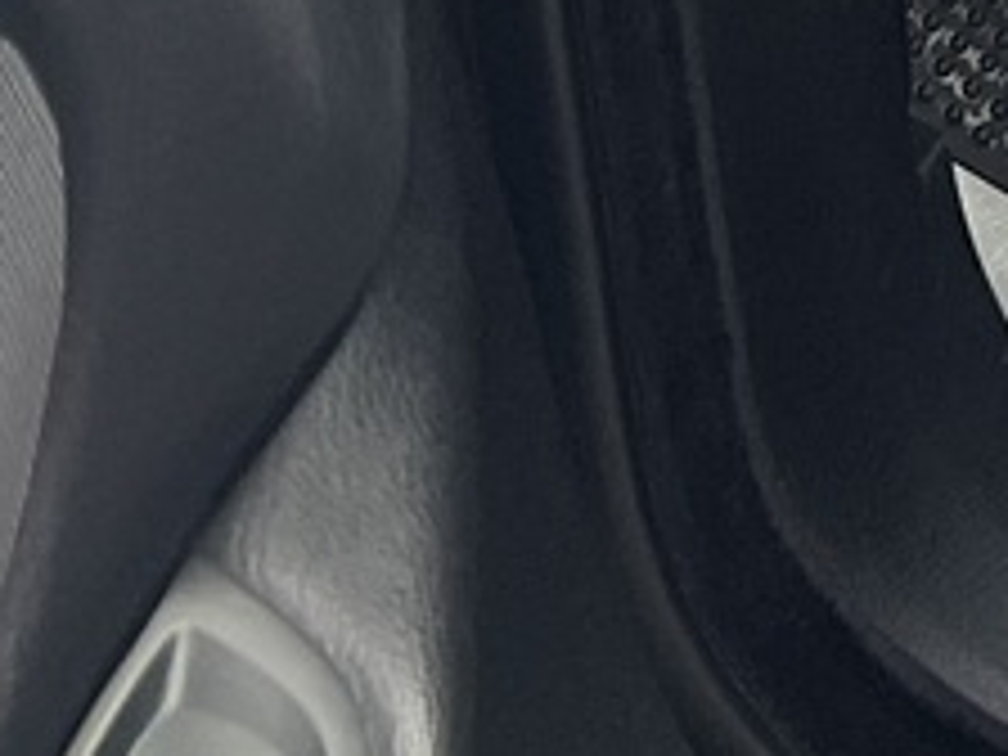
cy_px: -1930
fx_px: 5416
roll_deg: +2.8
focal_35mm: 186
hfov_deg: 8.8
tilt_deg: -20.6
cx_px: 2997
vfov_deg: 6.8
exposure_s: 1/122
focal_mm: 5.7
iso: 32
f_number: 1.5
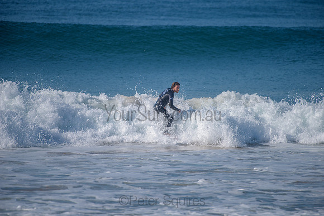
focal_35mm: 500
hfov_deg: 4.1
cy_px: 108
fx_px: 4501
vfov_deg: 2.8
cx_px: 162
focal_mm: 500
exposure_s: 1/2000
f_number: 5.6
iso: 200
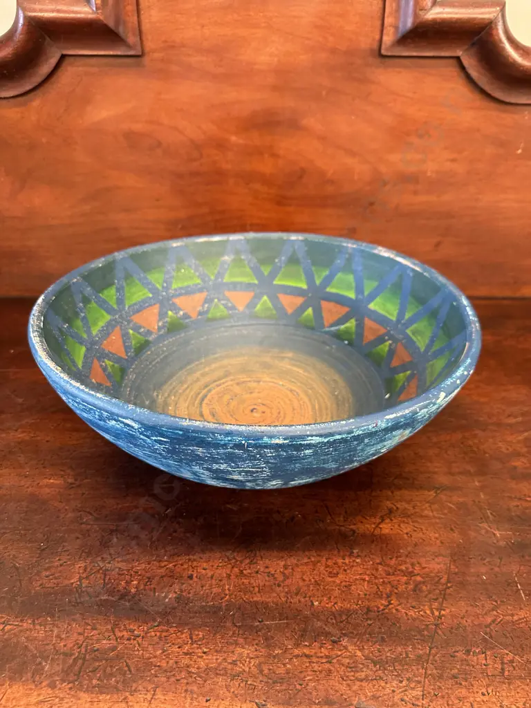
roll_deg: +0.0
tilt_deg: -30.8
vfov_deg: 71.6
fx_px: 491
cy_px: 354
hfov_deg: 56.8
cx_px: 266
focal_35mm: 24
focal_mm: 6.86
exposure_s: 1/50
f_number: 1.78
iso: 400
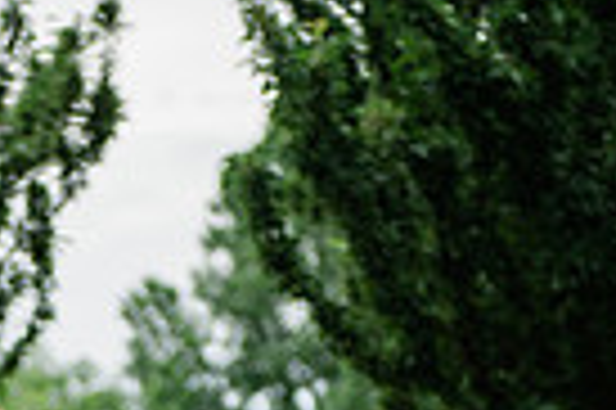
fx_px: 4341
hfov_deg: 8.0
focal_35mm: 254
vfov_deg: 5.3
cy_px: 800
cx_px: -175
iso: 200
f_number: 2.8
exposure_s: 1/160
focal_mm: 60
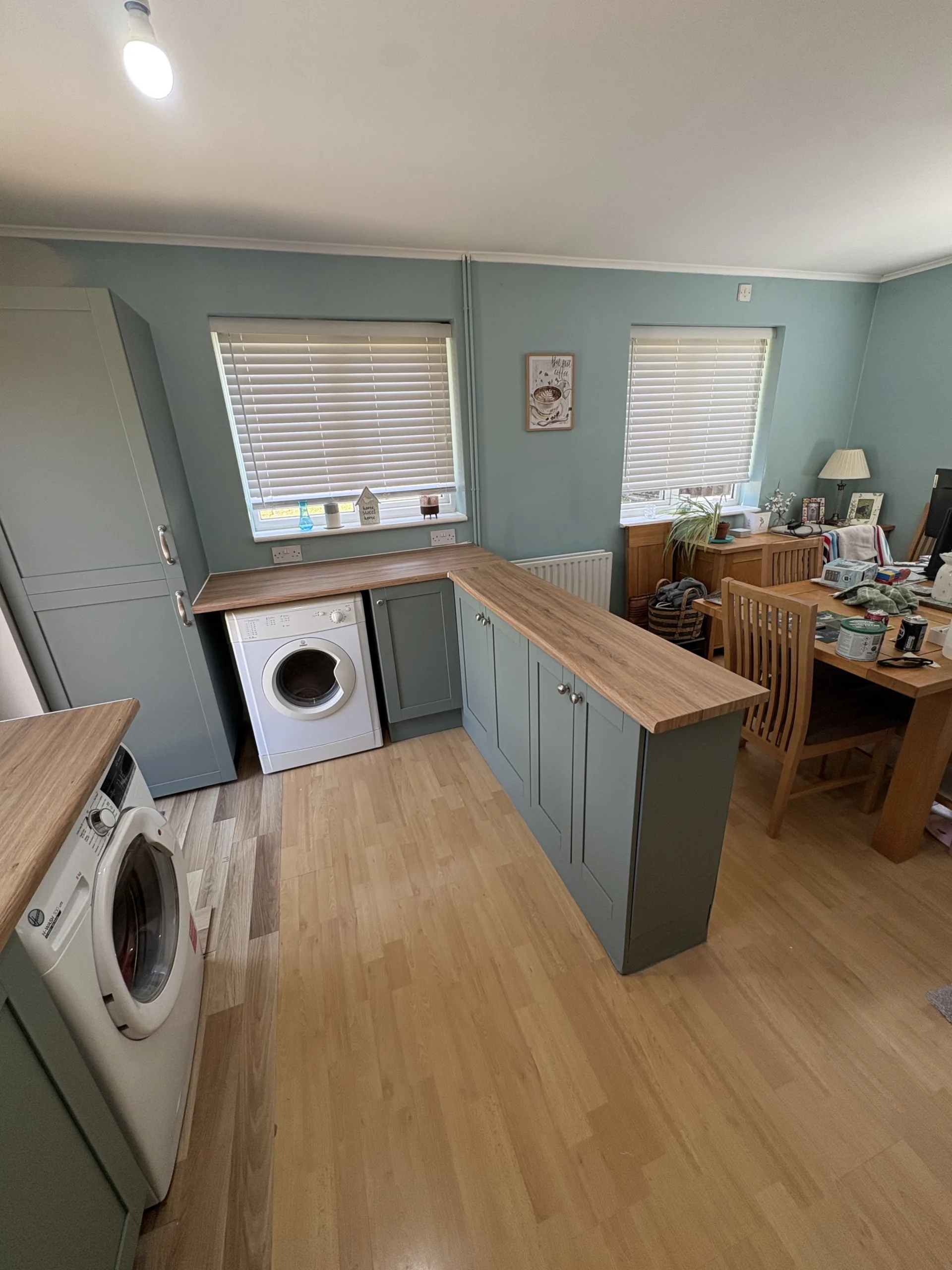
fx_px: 513
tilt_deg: -20.9
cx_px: 476
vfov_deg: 102.1
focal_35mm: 14
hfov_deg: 85.7
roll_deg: +2.3
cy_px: 635
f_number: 2.2
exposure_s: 1/100
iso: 125
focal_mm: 2.22
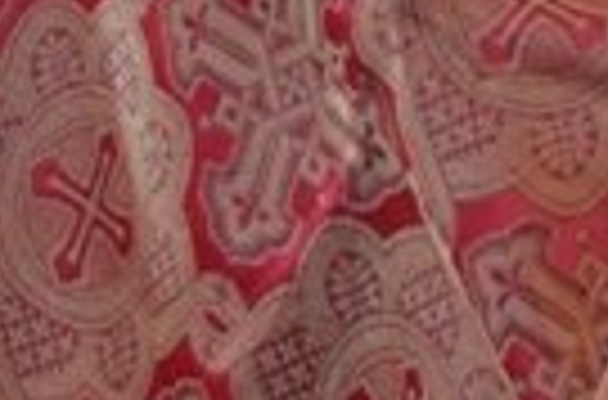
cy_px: 279
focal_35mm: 240
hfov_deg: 8.1
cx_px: 1369
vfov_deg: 5.7
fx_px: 4036
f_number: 4
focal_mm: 21
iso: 1600
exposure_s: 1/80
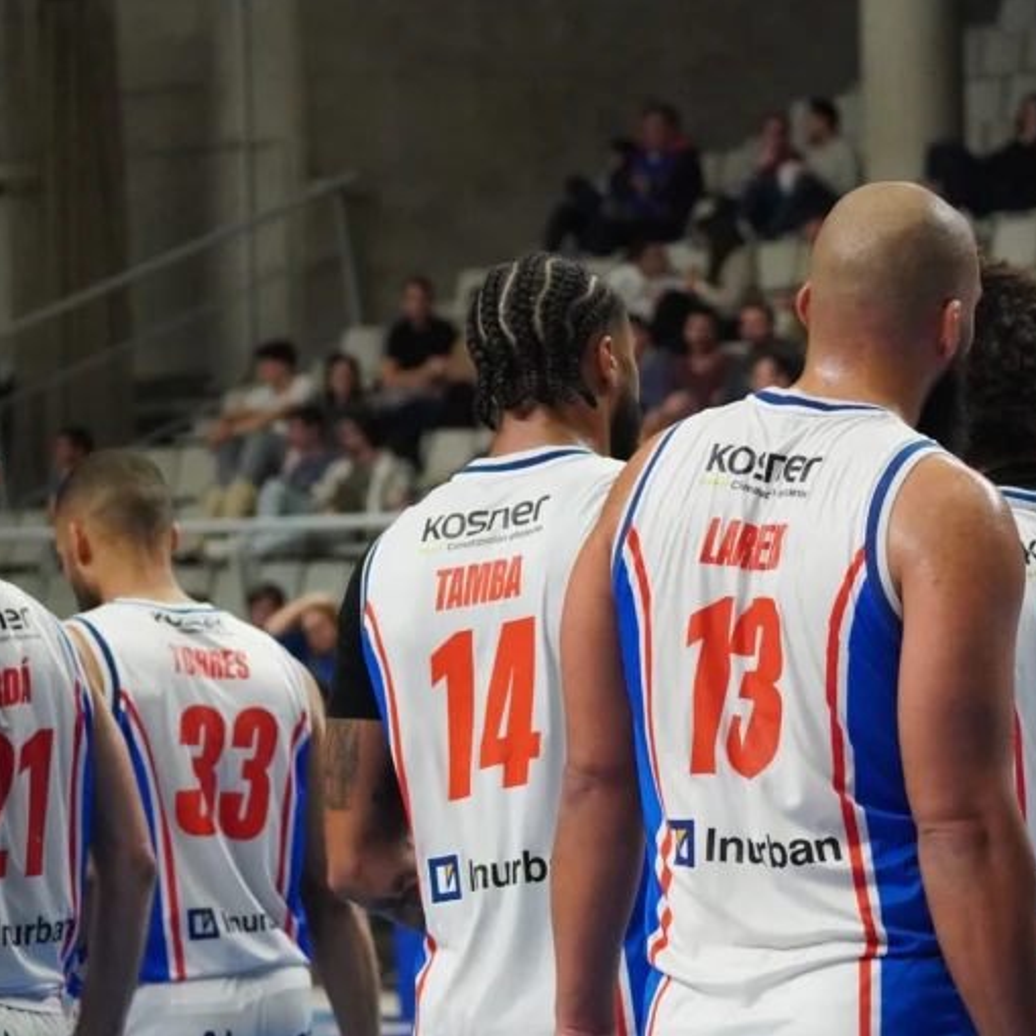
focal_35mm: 204
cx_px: 708
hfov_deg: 8.6
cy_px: 517
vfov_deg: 8.6
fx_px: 6907
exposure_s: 1/1000
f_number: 5.6
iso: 6400
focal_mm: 106
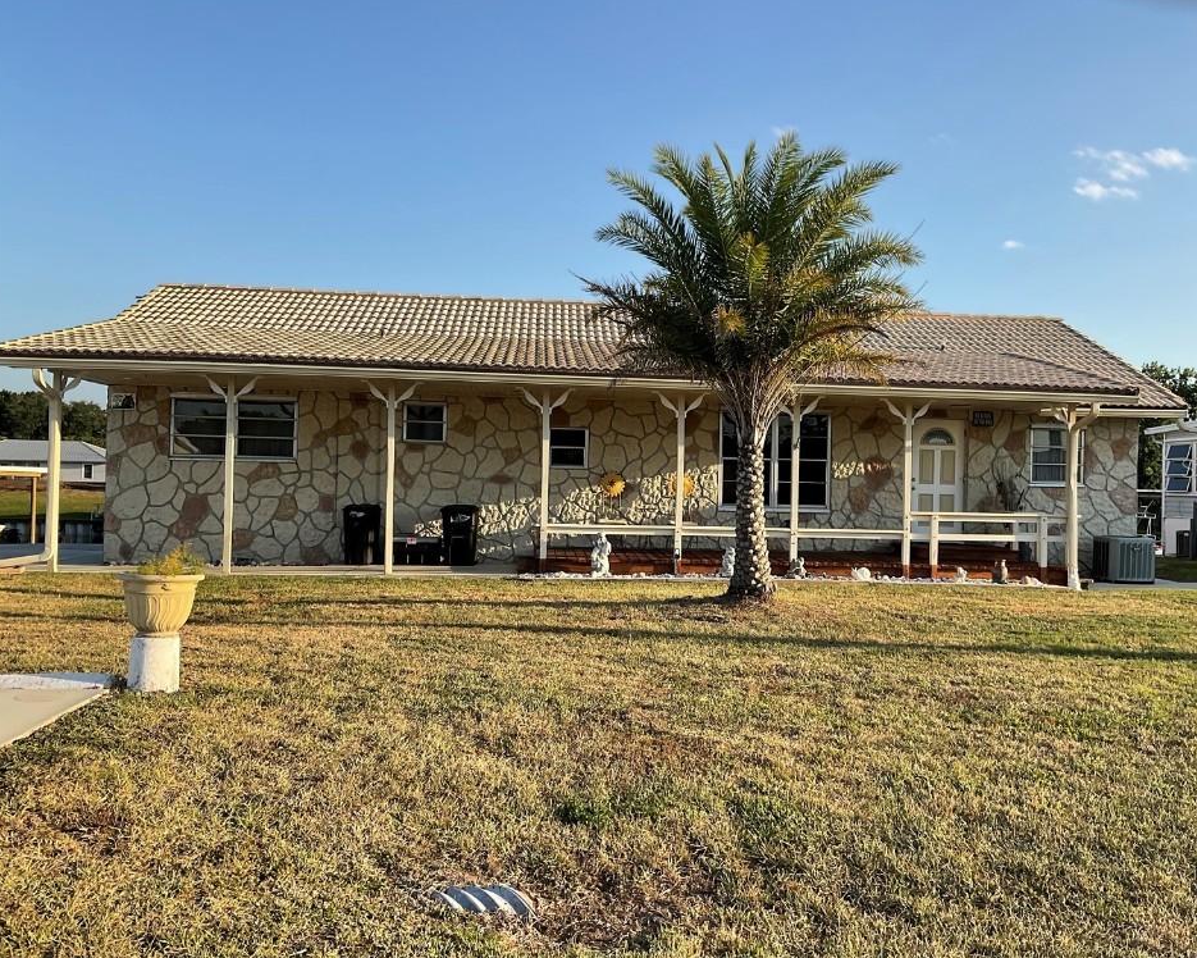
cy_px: 467
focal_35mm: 31
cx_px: 647
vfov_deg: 47.1
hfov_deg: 57.1
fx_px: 1098
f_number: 1.8
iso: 16
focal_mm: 3
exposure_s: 1/869
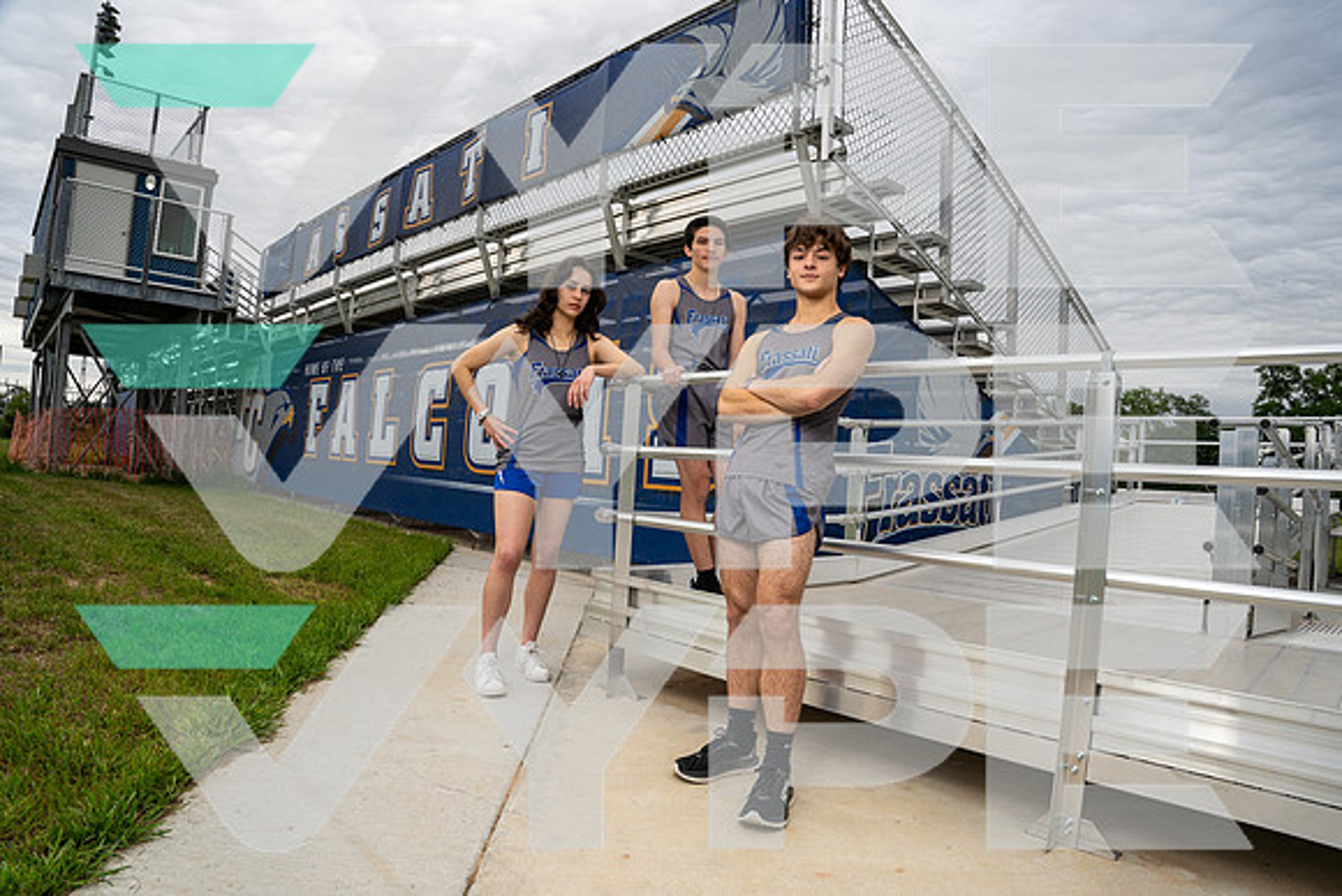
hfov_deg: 81.6
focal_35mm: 21
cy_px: 448
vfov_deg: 59.8
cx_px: 681
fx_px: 778
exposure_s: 1/250
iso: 160
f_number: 8
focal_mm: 20
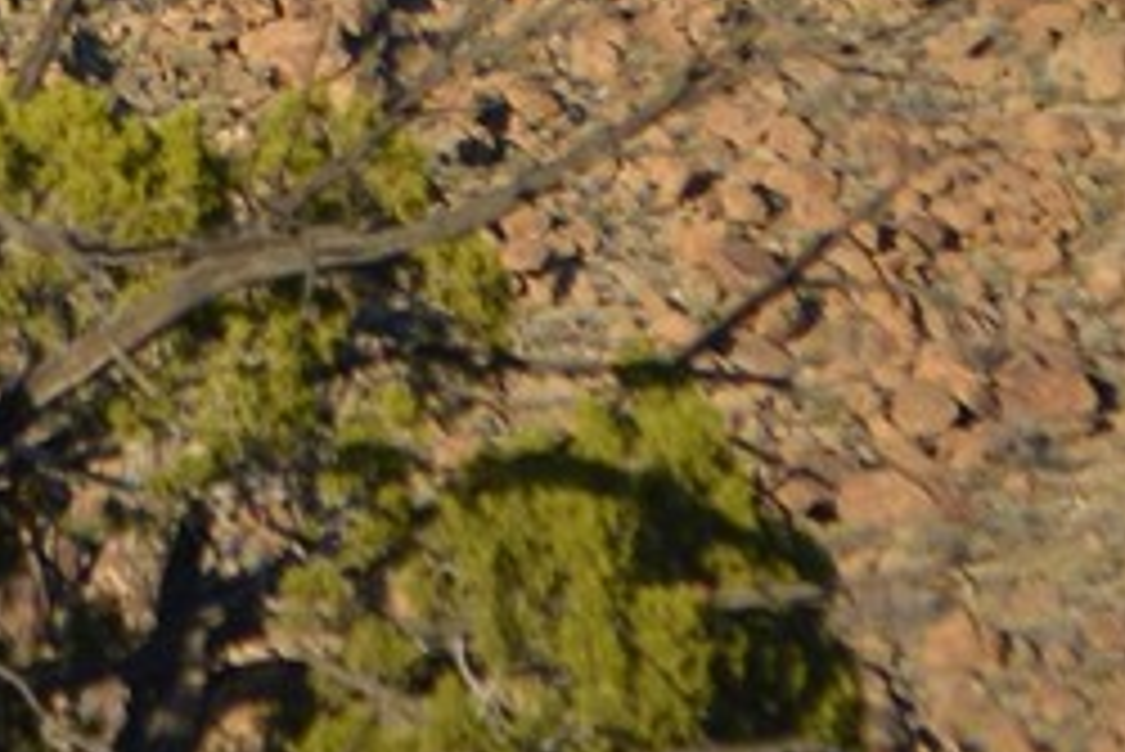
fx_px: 11167
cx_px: -306
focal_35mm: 357
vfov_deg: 3.8
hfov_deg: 5.7
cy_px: -311
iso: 400
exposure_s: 1/1250
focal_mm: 55
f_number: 5.6
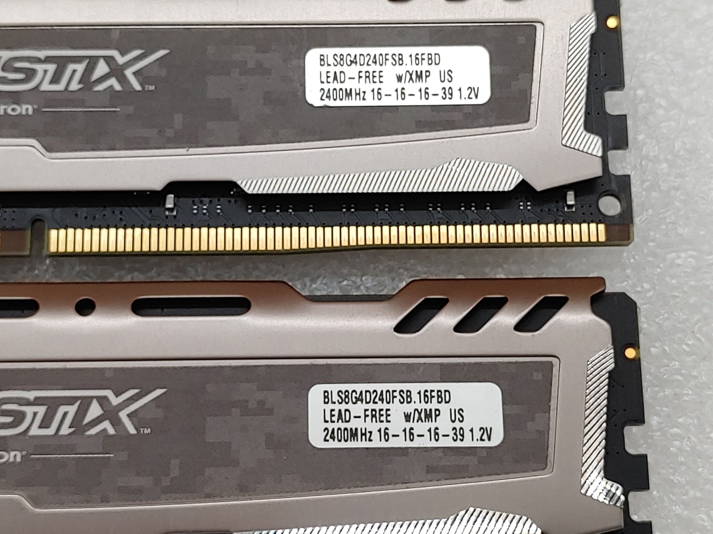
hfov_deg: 27.8
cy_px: 267
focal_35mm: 70
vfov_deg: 21.0
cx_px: 356
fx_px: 1442
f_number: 1.8
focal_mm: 4.36
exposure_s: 1/146
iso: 50
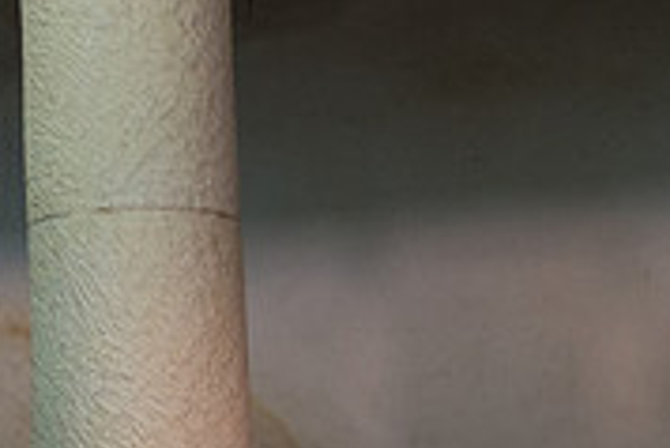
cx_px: 248
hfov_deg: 14.9
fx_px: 2552
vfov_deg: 9.8
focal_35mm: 137
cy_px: 634
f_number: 2.8
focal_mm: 42
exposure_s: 1/40
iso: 3200
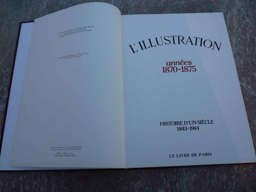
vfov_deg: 46.8
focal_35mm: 30
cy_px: 96
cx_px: 128
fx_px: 222
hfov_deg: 60.0
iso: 100
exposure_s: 1/160
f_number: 4
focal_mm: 5.2
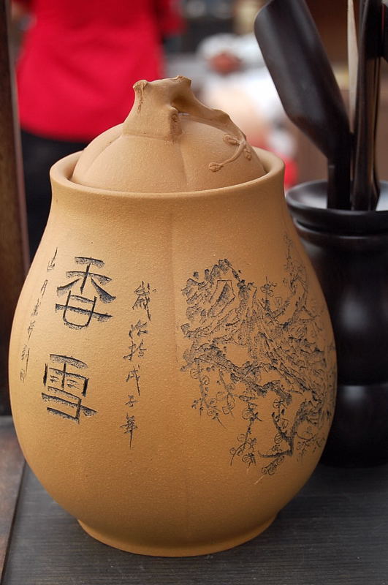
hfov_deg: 16.5
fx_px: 1338
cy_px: 292
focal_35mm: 82
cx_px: 194
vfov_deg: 24.7
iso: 400
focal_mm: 55
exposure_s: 1/125
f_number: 5.6
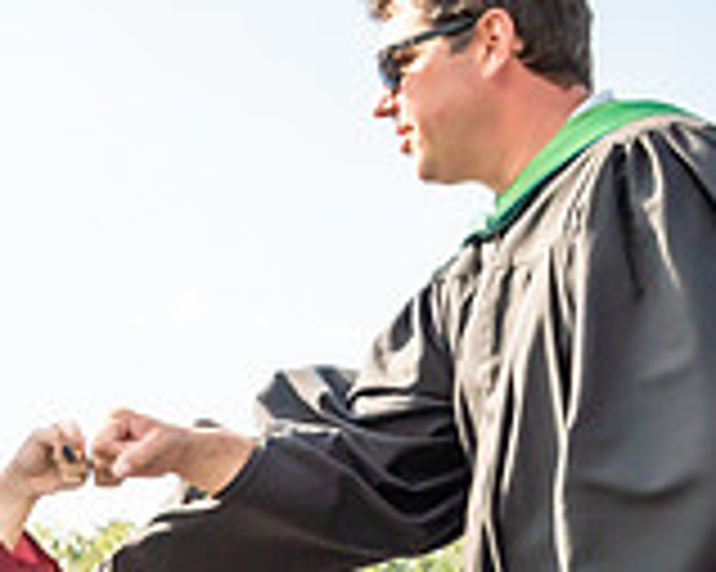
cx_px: -332
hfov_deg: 17.1
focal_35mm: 102
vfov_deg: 14.5
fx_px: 2160
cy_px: 725
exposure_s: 1/500
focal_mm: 17
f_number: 7.1
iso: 200
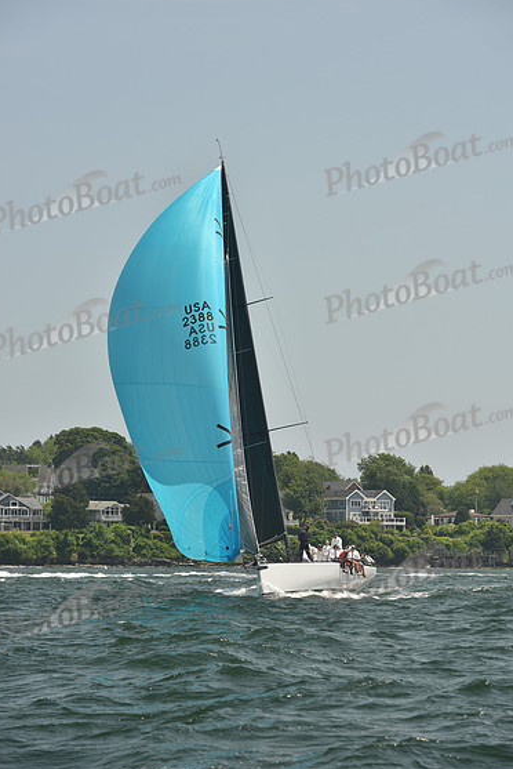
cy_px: 380
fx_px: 2711
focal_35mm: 127
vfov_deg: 16.1
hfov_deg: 10.8
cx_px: 253
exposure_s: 1/640
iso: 250
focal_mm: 122
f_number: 6.3
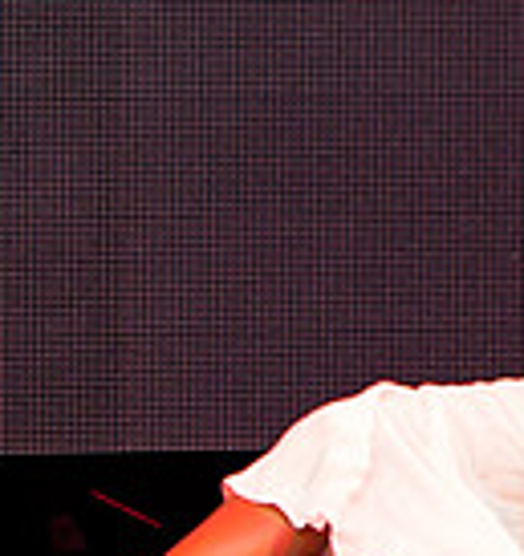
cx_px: 743
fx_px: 11712
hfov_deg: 2.6
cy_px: -65
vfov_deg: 2.7
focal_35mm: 663
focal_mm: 110
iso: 3200
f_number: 5
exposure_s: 1/160
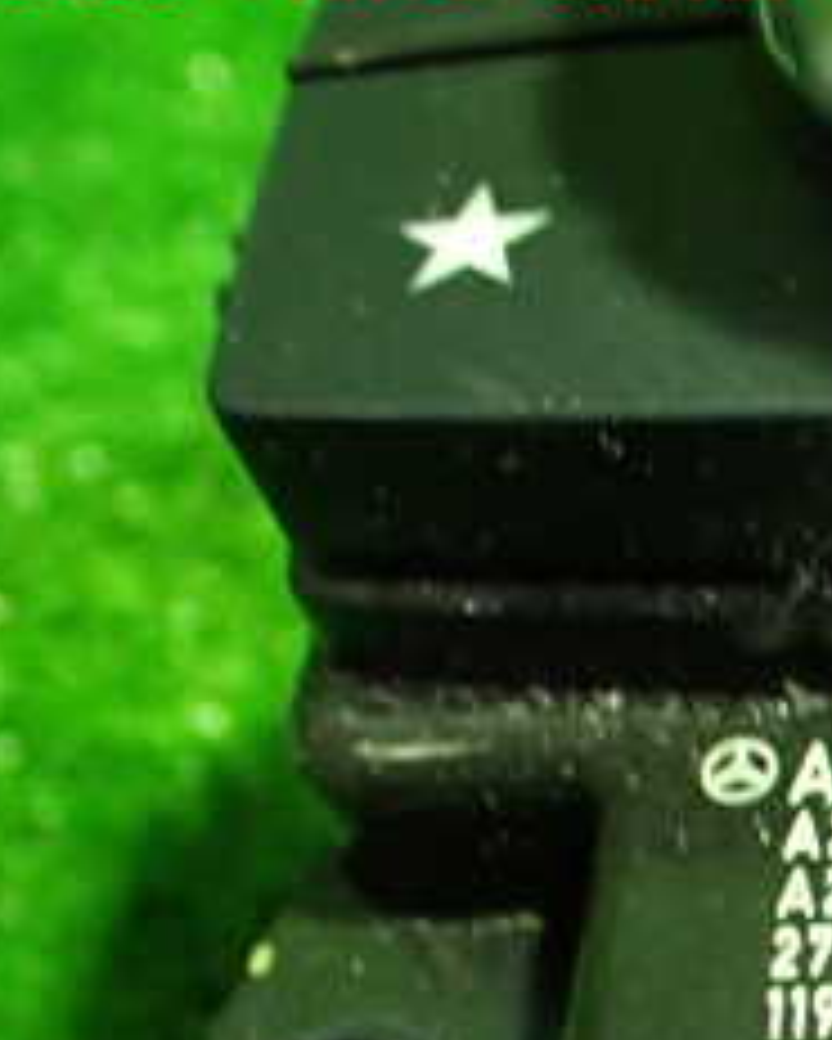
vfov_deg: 24.4
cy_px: 923
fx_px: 2338
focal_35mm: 76
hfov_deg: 17.7
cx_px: 1318
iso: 800
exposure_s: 1/40
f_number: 2.3
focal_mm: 5.4
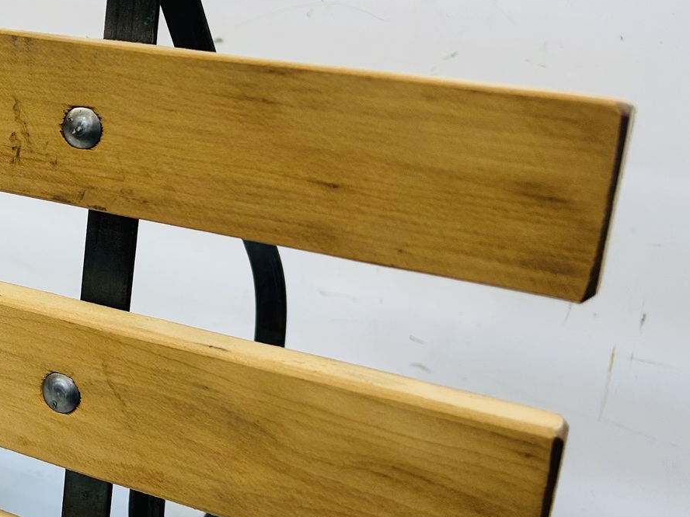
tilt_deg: -13.9
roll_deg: -4.2
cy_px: 240
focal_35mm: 59
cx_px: -14
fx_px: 1176
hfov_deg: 30.2
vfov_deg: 24.8
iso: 80
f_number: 1.5
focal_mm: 5.7
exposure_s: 1/50
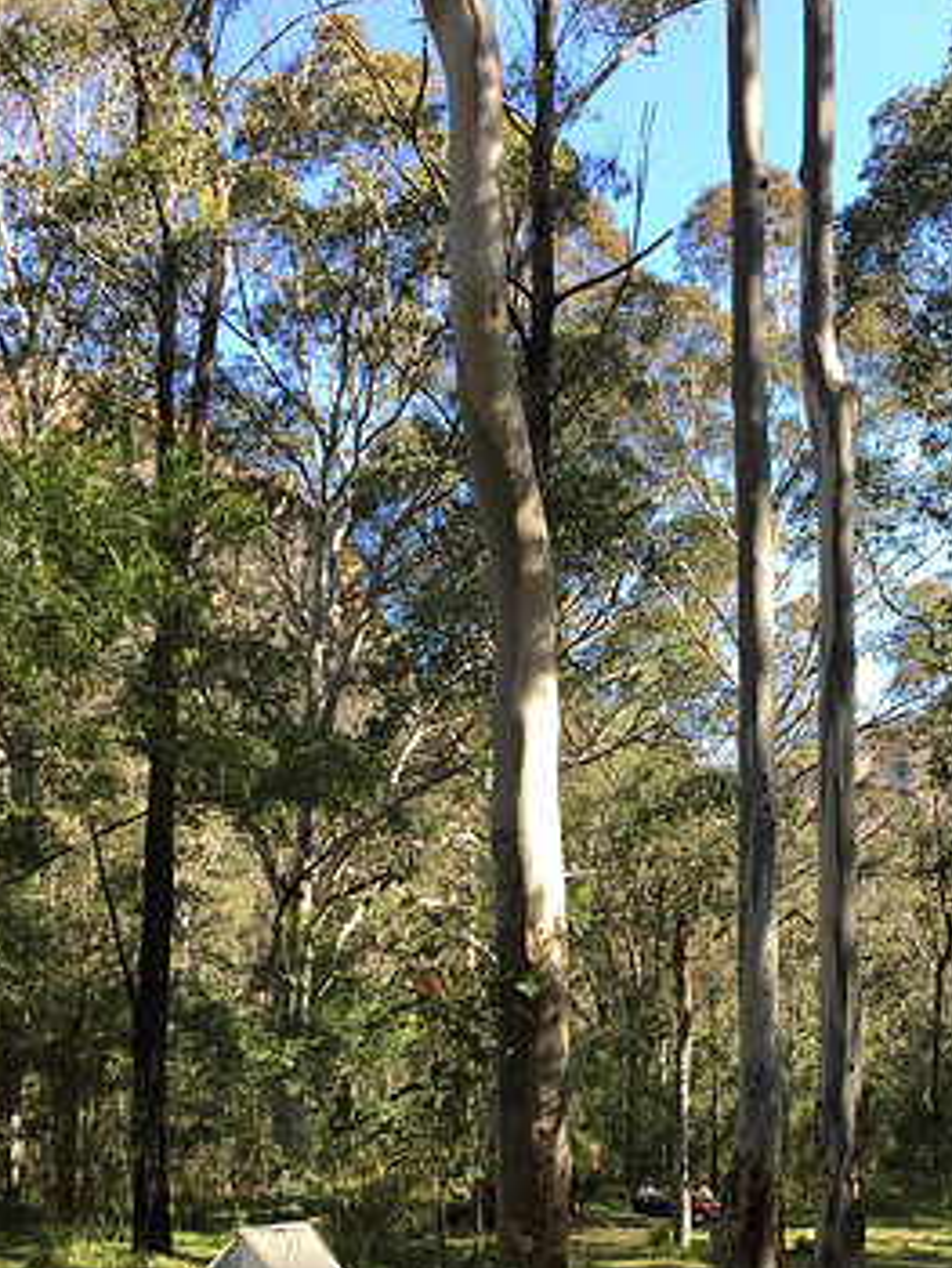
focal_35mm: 48
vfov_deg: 38.4
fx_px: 1758
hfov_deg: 29.8
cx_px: 711
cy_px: 978
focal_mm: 4.15
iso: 32
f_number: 2.2
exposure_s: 1/273
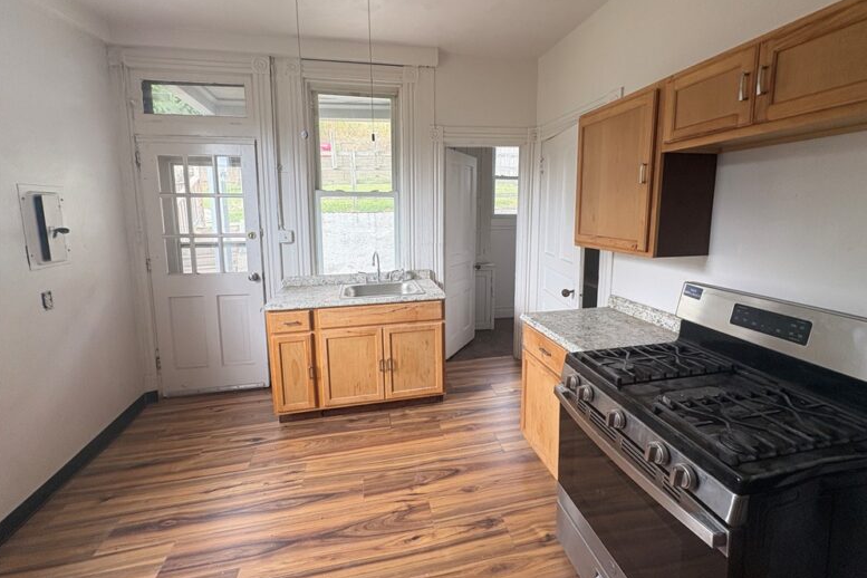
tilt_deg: -6.8
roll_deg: +0.5
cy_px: 257
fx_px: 361
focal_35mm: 15
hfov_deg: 100.4
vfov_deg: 77.1
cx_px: 439
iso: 100
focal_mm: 2.22
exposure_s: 1/99
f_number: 2.2
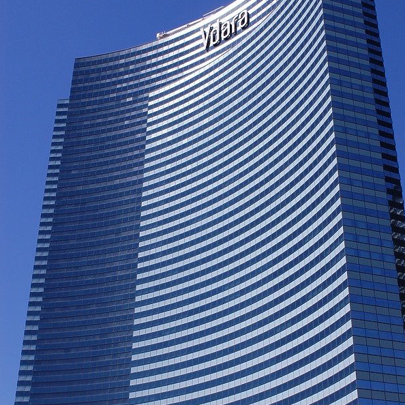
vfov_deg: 31.6
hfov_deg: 31.6
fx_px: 715
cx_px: 202
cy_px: 213
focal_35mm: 54
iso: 200
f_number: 10
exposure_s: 1/400
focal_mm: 28
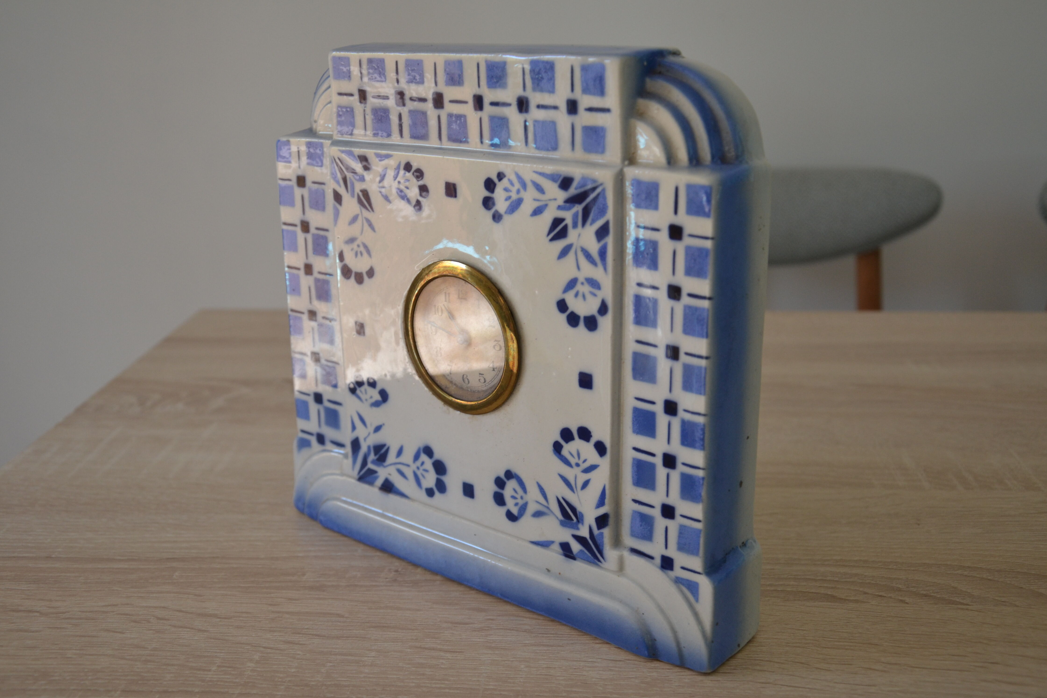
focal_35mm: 39
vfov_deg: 34.6
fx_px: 1120
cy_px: 353
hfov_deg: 50.1
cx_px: 527
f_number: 4.5
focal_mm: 25
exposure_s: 1/80
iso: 400
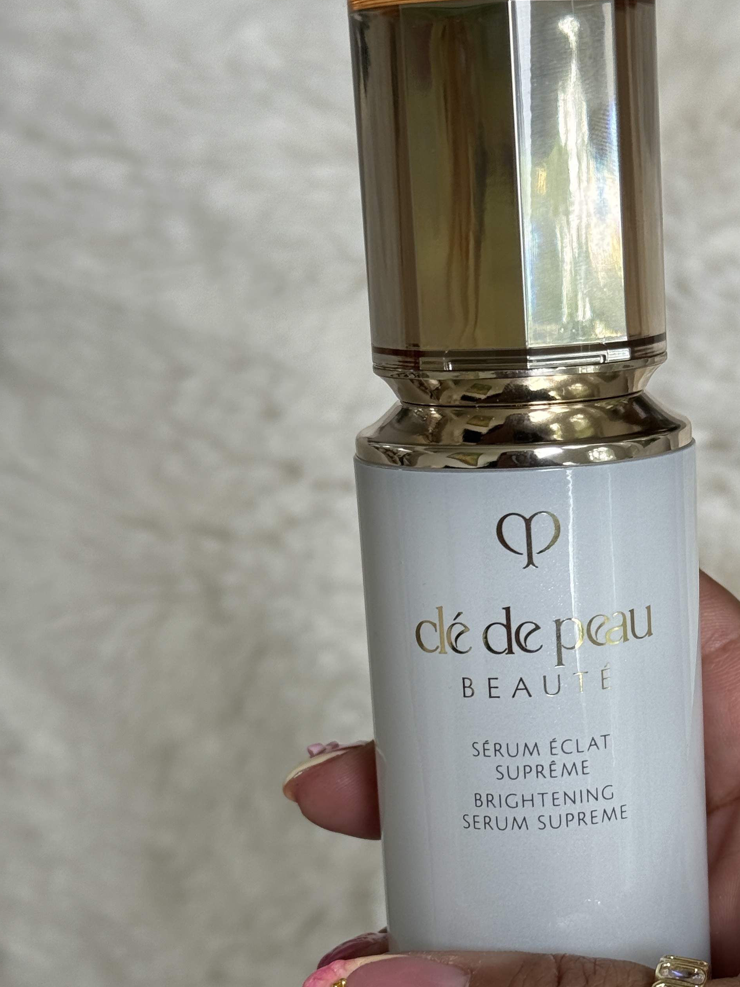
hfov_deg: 19.0
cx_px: 590
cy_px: 711
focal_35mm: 77
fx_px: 2195
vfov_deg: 25.1
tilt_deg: -49.0
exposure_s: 1/258
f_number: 1.78
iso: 64
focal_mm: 6.76
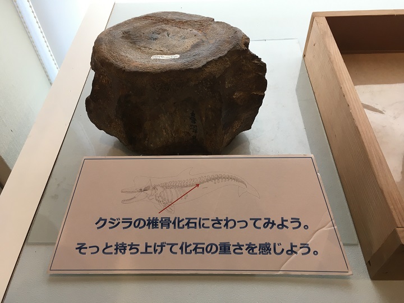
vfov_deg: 48.2
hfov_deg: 61.7
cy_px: 152
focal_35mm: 29
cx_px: 202
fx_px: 338
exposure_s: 1/30
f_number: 2.2
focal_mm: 4.15
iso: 50
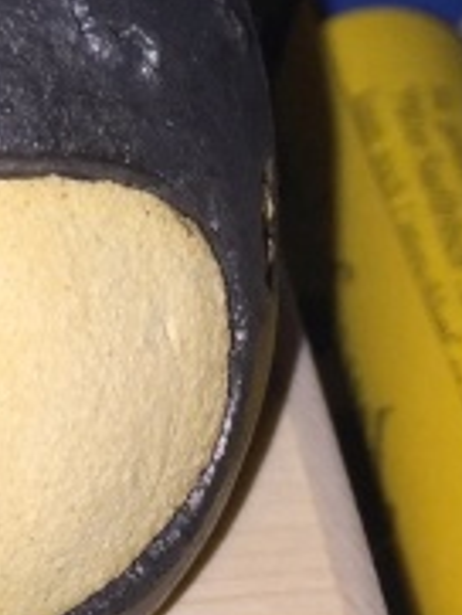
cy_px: -41
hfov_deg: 10.0
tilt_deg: -35.4
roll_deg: +1.6
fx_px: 2560
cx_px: -195
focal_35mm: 144
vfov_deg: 13.5
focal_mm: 4.15
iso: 32
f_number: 2.2
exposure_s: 1/171
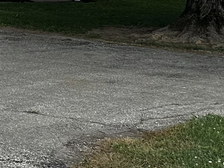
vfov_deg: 11.0
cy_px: -28
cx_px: -345
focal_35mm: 132
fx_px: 854
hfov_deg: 11.7
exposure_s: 1/3597
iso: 80
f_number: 1.78
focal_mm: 6.86
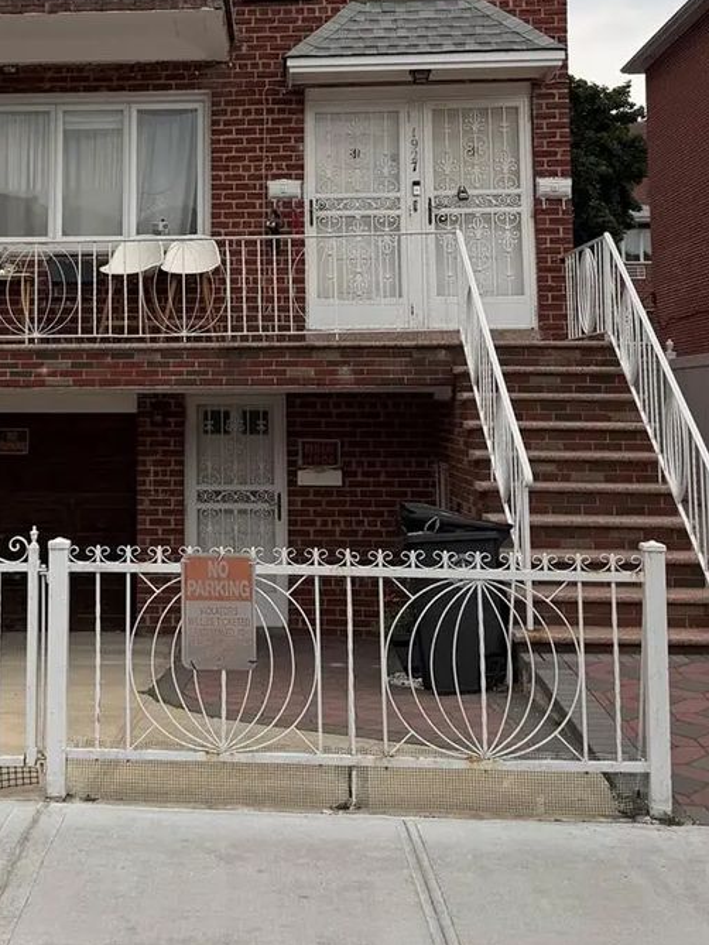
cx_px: 168
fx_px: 1338
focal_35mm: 49
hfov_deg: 29.2
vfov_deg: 38.1
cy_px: 254
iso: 80
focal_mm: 6.76
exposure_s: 1/575
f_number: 1.78
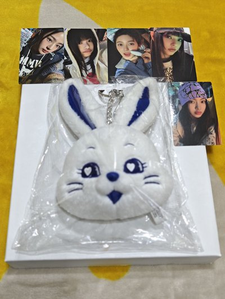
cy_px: 150
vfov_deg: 52.6
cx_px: 112
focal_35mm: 35
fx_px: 303
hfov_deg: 40.7
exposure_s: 1/120
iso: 400
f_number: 1.62
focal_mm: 6.55
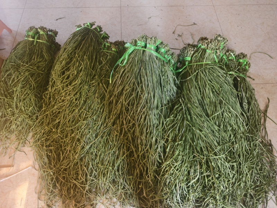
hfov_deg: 73.9
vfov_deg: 58.9
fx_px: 184
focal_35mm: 23
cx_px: 138
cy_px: 104
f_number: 1.57
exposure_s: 1/60
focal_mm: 5.6
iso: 696
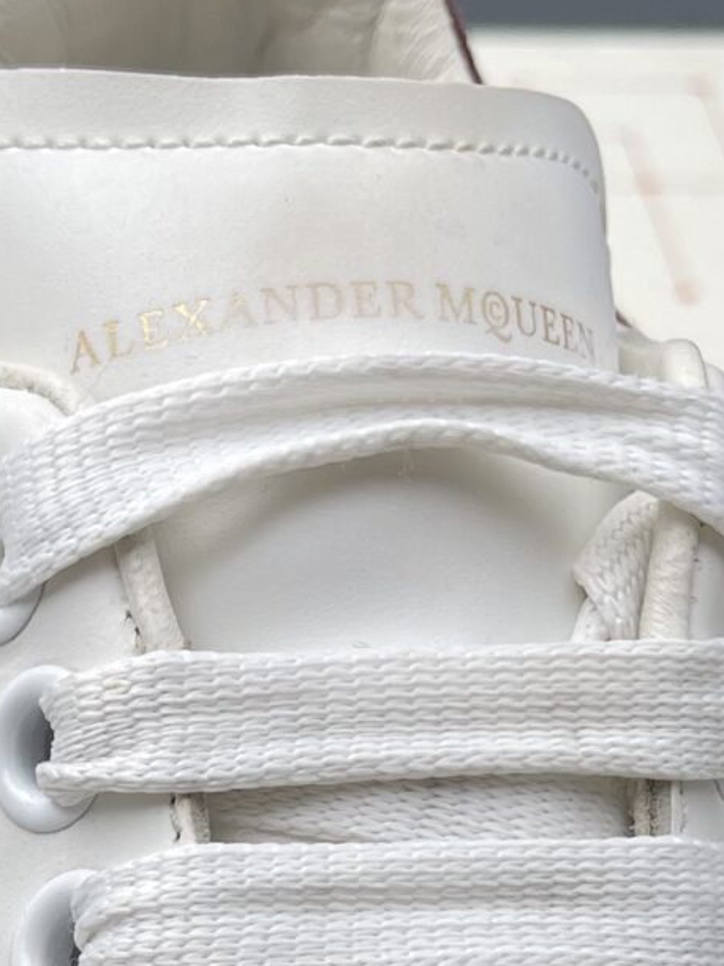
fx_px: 3041
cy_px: 1173
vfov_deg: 17.2
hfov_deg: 13.2
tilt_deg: -50.3
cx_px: -160
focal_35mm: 109
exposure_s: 1/413
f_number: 1.6
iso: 32
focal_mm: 5.1
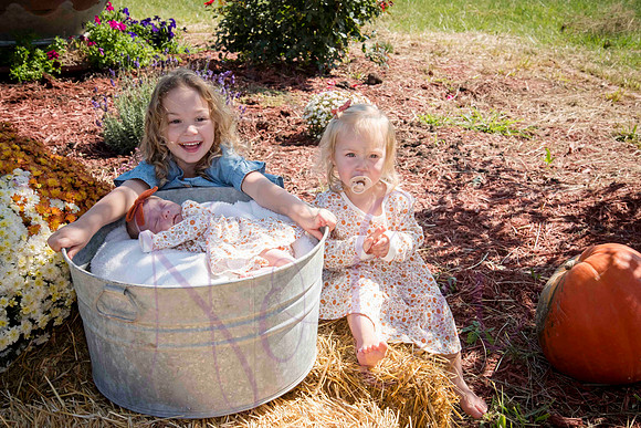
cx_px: 320
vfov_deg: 26.0
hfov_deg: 38.2
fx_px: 926
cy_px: 214
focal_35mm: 52
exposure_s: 1/320
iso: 400
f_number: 10
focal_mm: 52
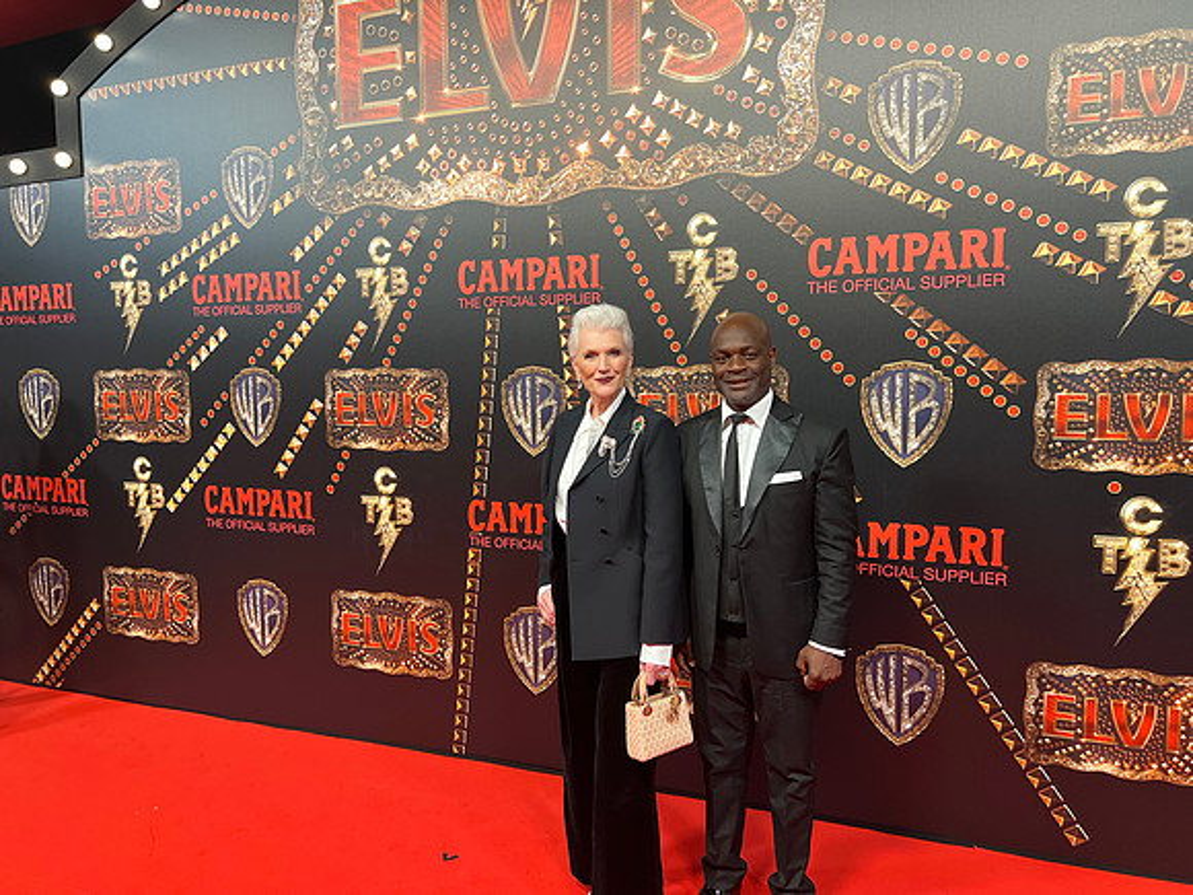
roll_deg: +1.0
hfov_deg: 67.3
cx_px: 596
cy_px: 448
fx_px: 896
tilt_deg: -5.3
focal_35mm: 26
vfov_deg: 53.1
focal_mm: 5.7
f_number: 1.5
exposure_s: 1/120
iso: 125
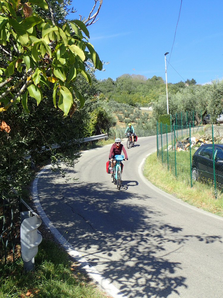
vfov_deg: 46.8
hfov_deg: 36.0
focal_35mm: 40
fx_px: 344
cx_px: 112
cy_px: 149
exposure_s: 1/400
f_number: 4
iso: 100
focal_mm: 7.34
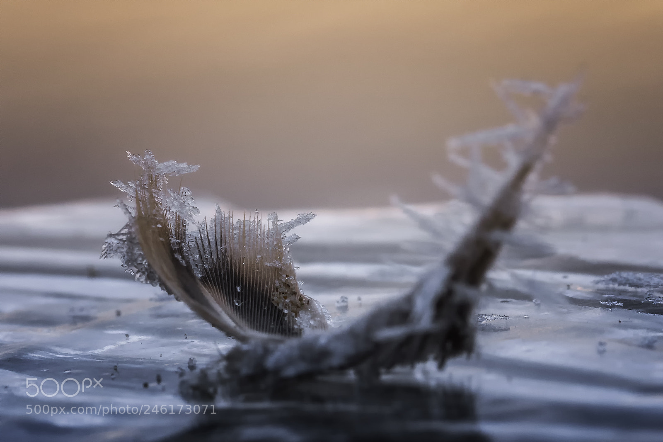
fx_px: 1841
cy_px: 221
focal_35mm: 100
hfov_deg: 20.4
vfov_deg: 13.7
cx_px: 332
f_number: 13
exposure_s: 1/200
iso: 800
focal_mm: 100
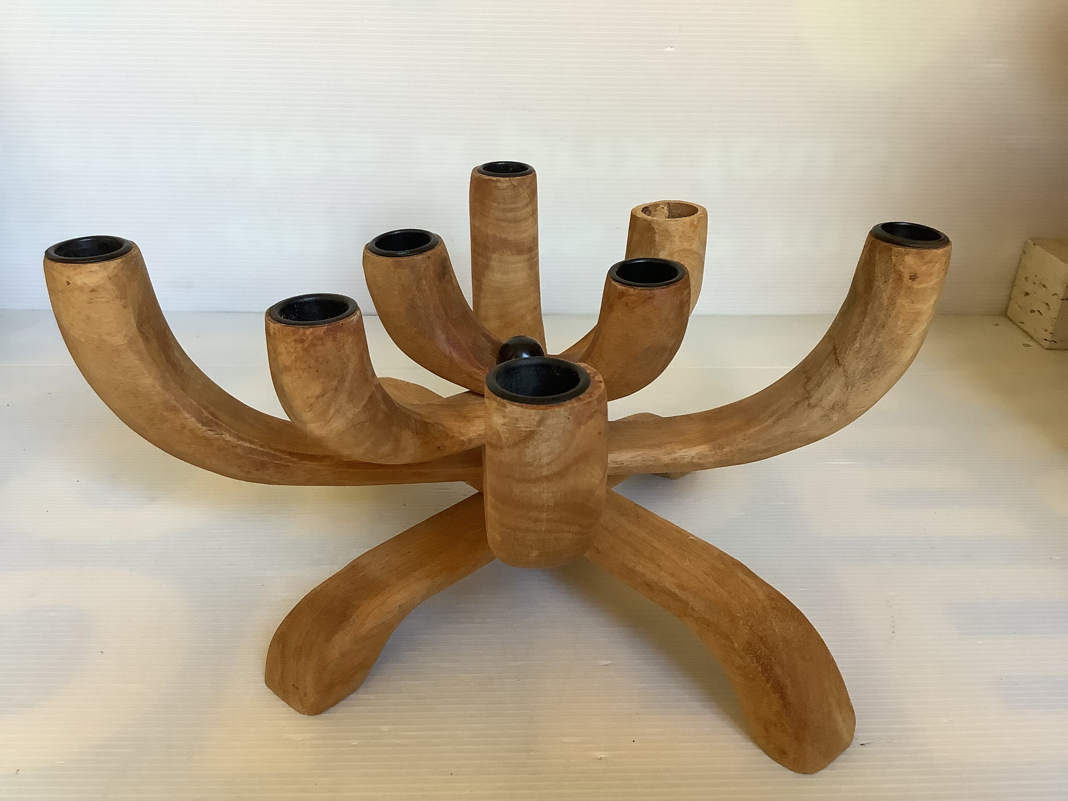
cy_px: 400
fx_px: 956
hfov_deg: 58.4
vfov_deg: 45.4
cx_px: 534
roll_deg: +0.2
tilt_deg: -24.9
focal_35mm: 31
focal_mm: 3.3
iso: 125
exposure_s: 1/50
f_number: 2.4
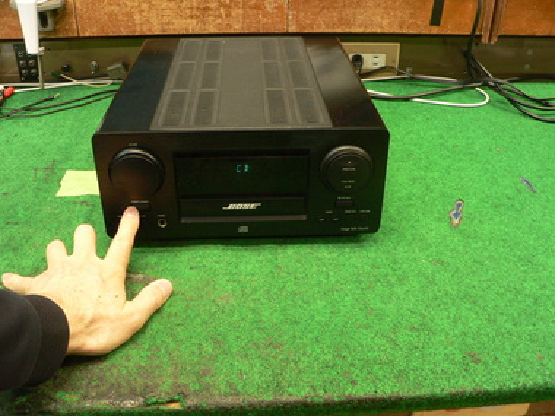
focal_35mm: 36
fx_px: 577
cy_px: 208
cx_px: 278
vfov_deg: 39.7
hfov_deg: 51.4
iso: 200
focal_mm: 6
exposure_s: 1/10
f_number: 2.8
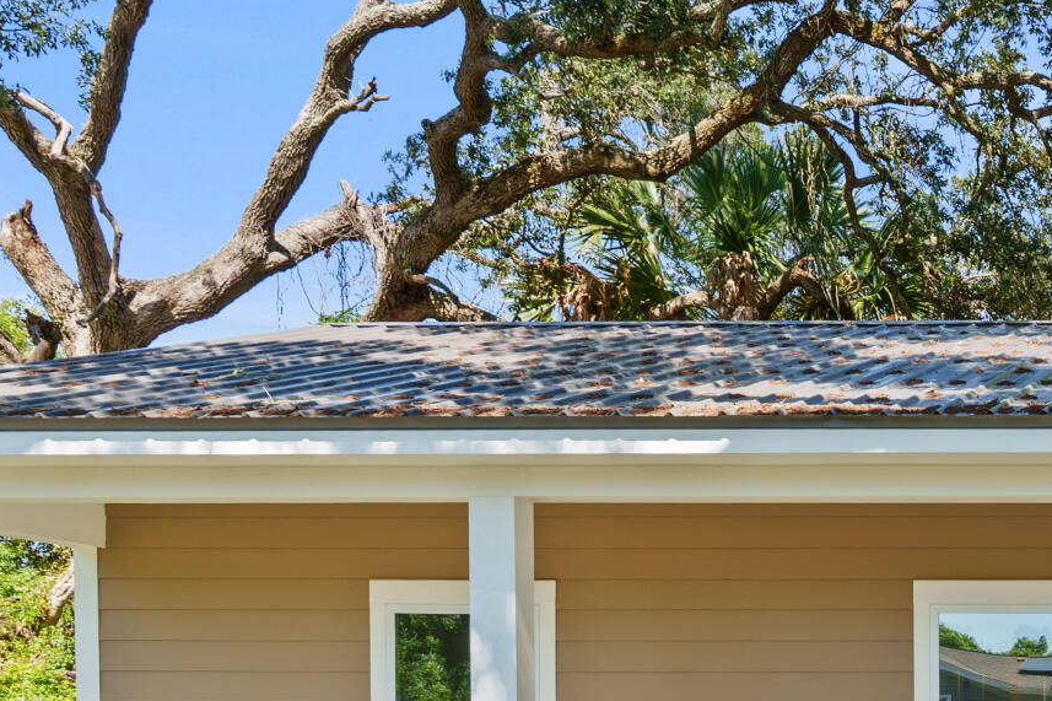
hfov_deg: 30.3
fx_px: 1636
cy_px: 781
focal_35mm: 56
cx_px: 1267
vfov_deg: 22.7
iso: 125
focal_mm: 16
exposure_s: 1/25
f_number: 8
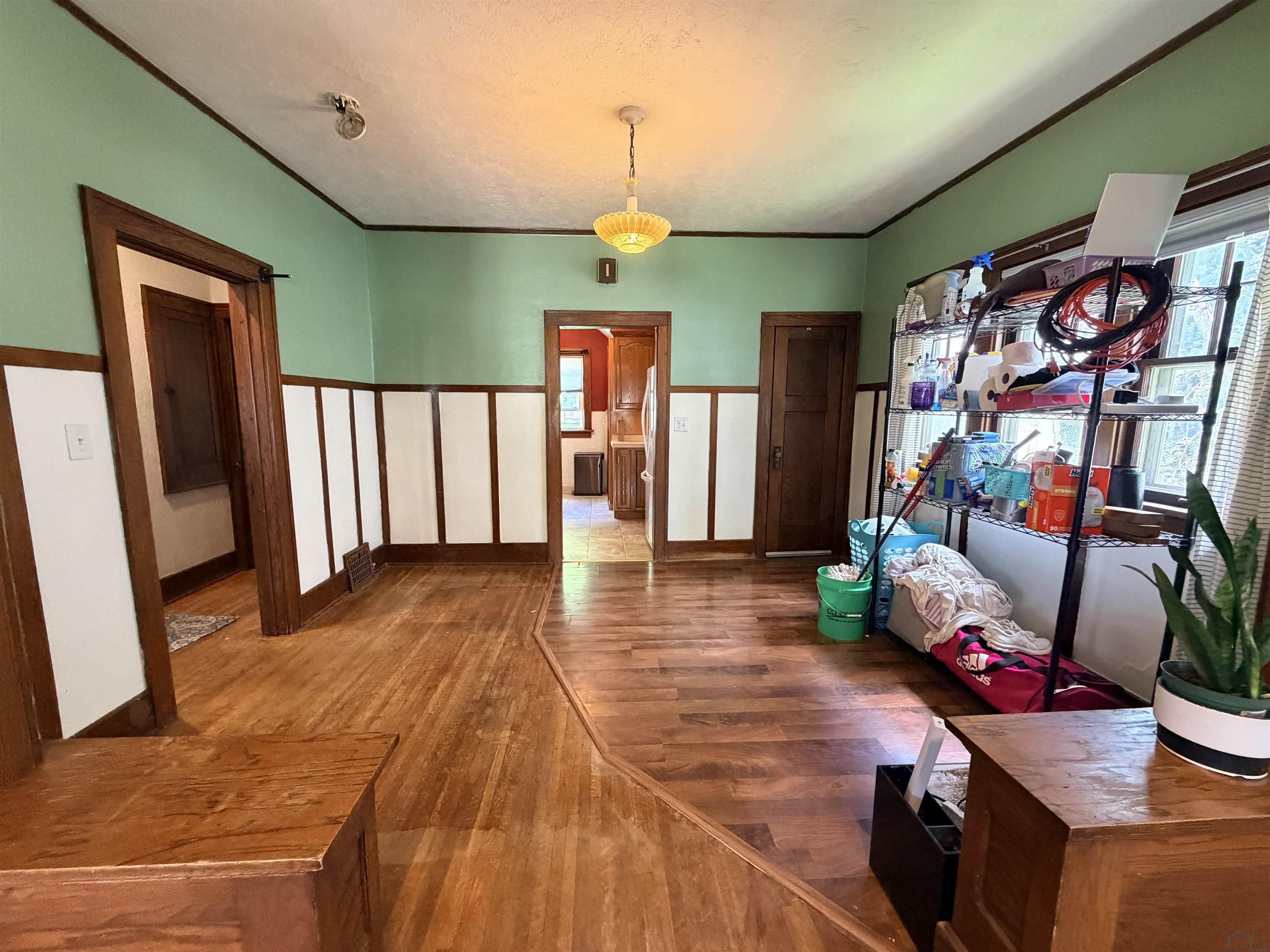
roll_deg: +0.4
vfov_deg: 85.7
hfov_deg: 102.1
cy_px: 476
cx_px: 635
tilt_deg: -7.7
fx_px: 514
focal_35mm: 14
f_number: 2.2
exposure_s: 1/60
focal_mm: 2.22
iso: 500
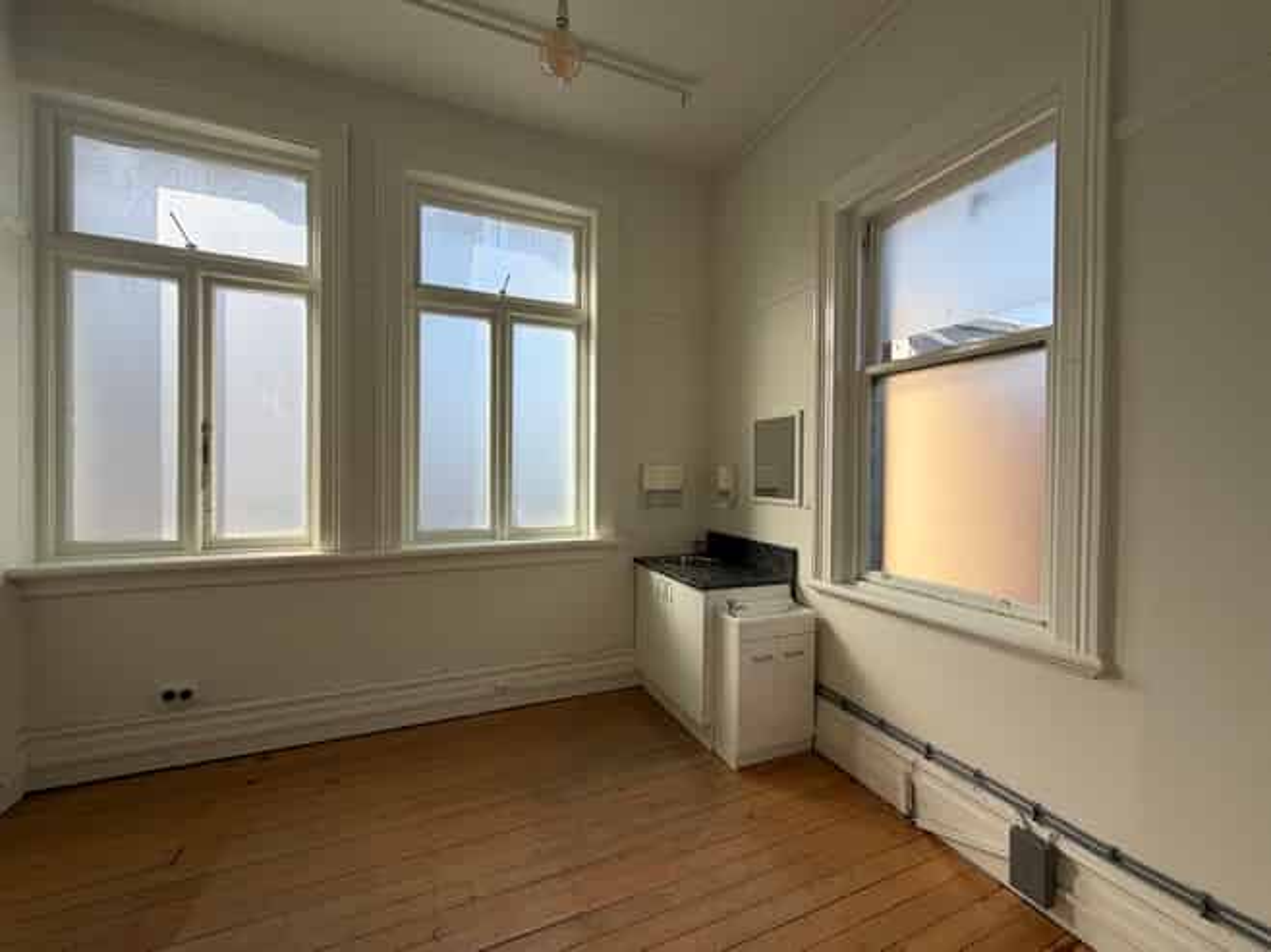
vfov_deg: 85.6
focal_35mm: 14
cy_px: 476
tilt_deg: -1.2
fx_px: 514
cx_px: 636
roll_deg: -0.5
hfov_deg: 102.1
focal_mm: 2.22
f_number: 2.2
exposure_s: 1/502
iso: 64
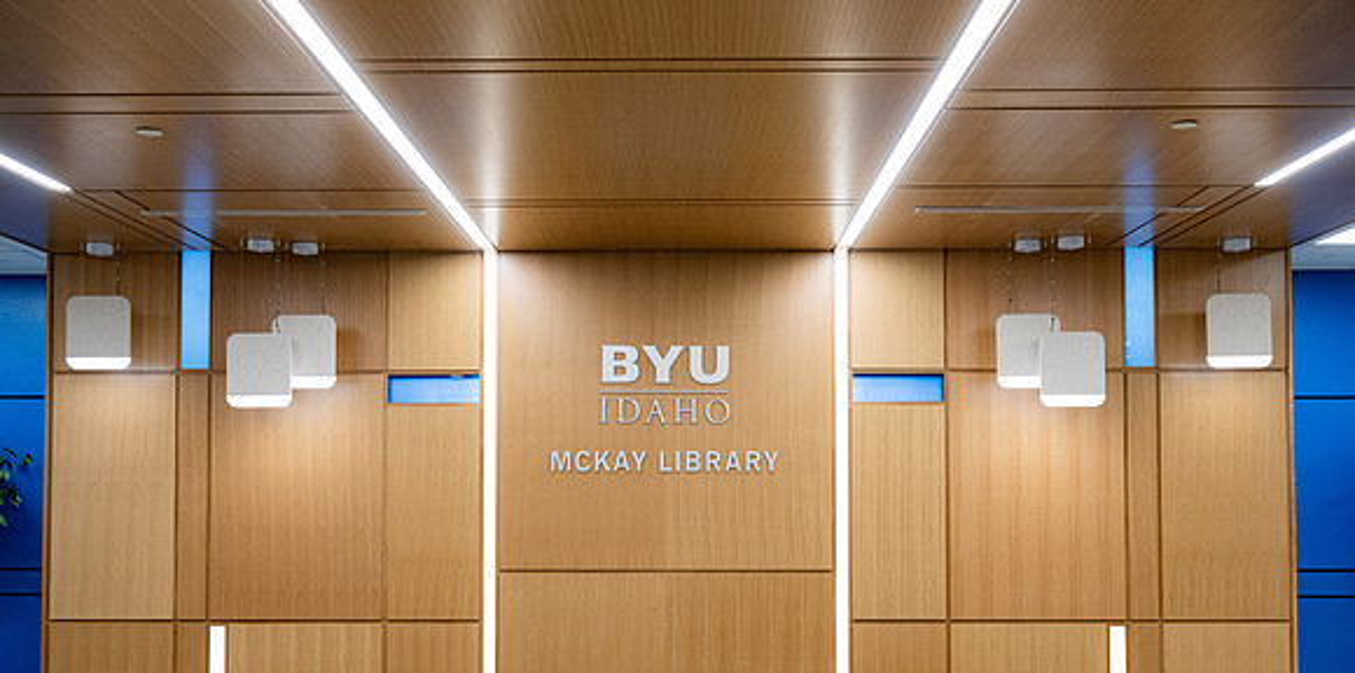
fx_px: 1290
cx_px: 676
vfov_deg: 29.0
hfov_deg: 55.4
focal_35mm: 37
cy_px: 444
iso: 1600
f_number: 5
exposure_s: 1/160
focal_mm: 34
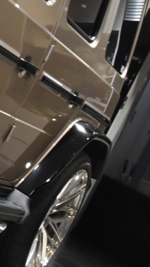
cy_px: 11
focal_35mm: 121
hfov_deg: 8.3
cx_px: -311
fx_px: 856
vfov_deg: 17.4
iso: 2000
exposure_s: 1/30
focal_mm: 20
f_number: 8
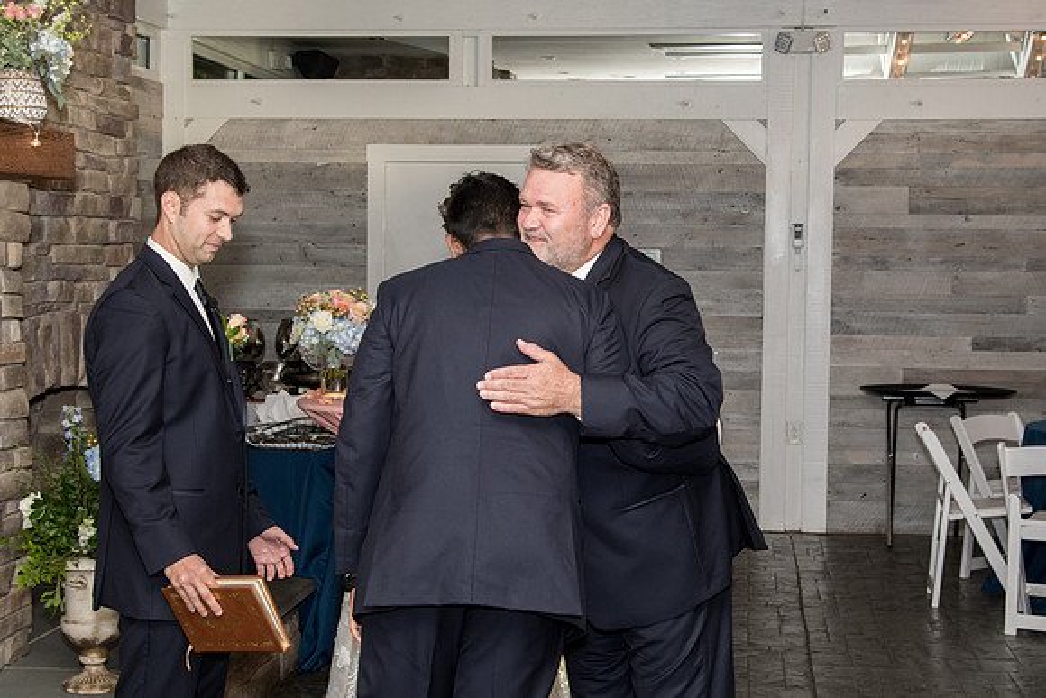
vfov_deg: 22.6
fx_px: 1744
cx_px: 523
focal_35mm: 60
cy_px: 349
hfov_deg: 33.4
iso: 640
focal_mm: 40
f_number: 5.6
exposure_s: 1/160
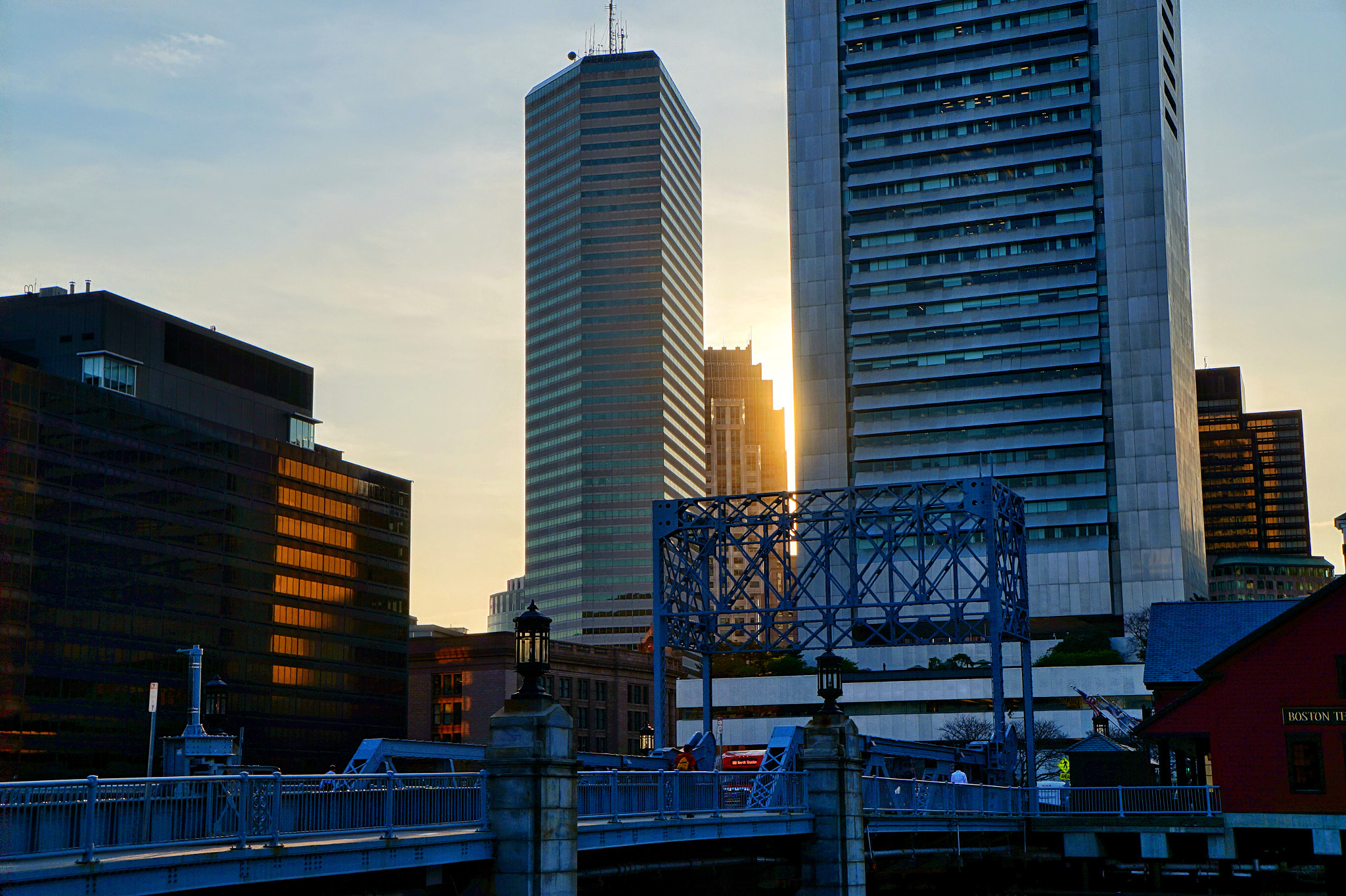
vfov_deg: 25.7
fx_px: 1962
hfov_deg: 37.9
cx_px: 673
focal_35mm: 52
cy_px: 448
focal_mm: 35
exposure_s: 1/250
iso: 100
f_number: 11
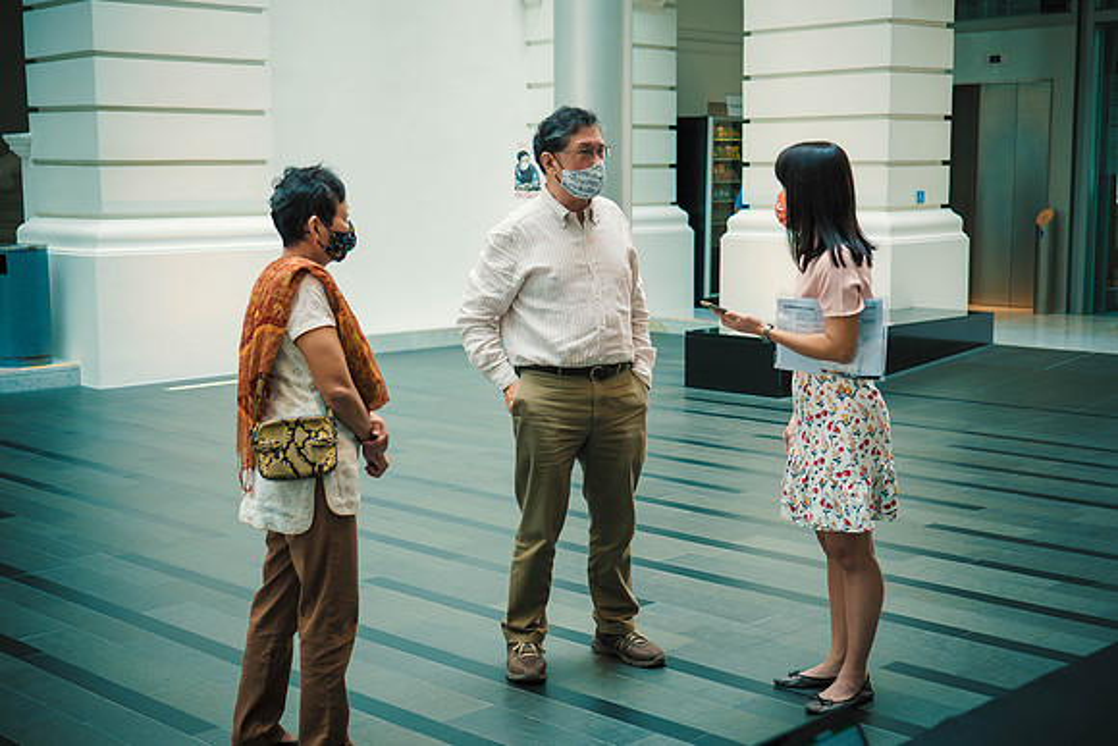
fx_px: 1648
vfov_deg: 25.5
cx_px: 559
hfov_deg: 37.5
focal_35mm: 53
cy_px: 373
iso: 400
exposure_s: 1/100
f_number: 2.2
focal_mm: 25
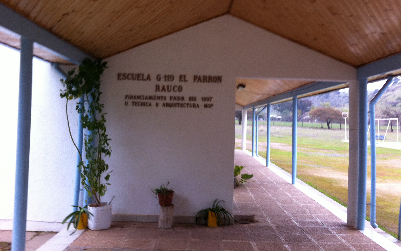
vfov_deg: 33.5
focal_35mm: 38
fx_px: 415
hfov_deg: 51.5
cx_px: 201
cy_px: 104
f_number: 2.8
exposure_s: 1/60
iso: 100
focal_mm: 3.85
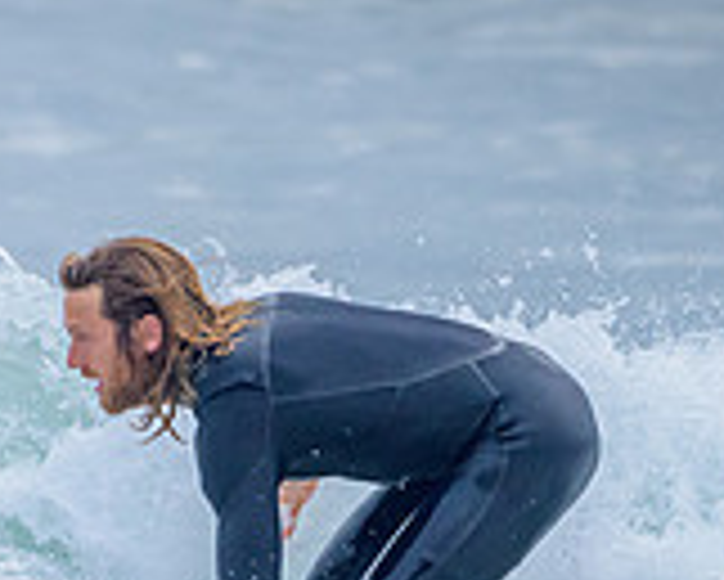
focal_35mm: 2074
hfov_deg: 0.9
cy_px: 525
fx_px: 44468
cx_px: 196
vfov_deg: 0.7
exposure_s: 1/2000
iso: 800
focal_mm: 500
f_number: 6.3
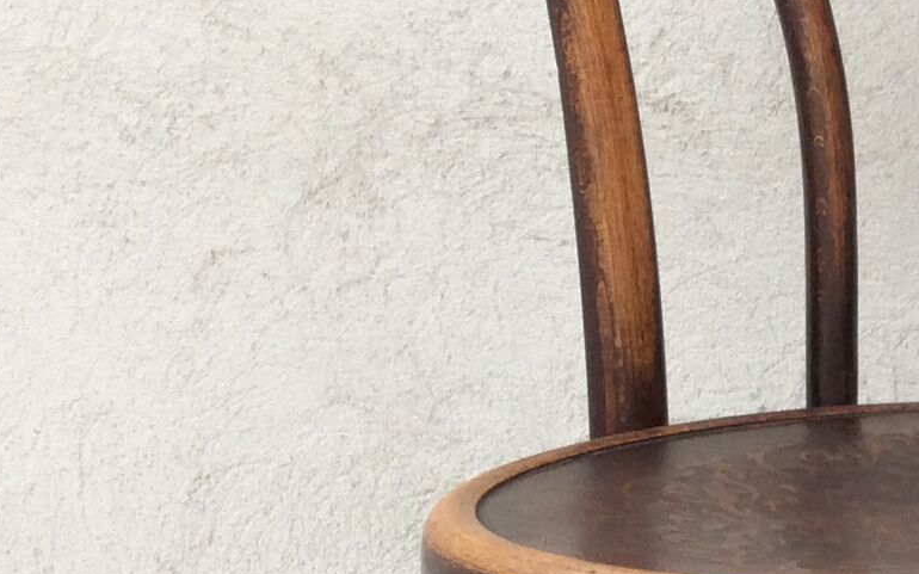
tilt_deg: -13.5
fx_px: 2855
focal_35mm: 114
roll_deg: +1.1
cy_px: 684
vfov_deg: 11.3
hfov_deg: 17.8
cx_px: 929
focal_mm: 3.3
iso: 32
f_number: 2.4
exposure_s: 1/566
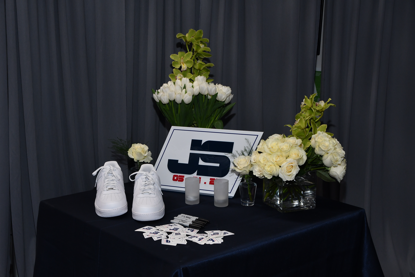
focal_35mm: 60
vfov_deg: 22.6
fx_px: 692
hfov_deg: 33.4
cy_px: 138
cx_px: 208
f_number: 8
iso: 800
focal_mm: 40
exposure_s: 1/125
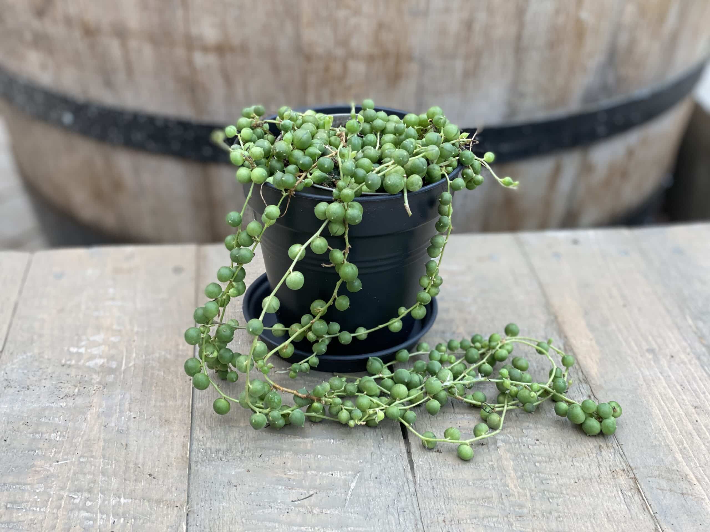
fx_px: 1067
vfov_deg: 28.0
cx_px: 355
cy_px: 266
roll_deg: -2.4
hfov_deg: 36.8
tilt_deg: -29.5
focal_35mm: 52
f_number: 2
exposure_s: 1/122
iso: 100
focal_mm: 6
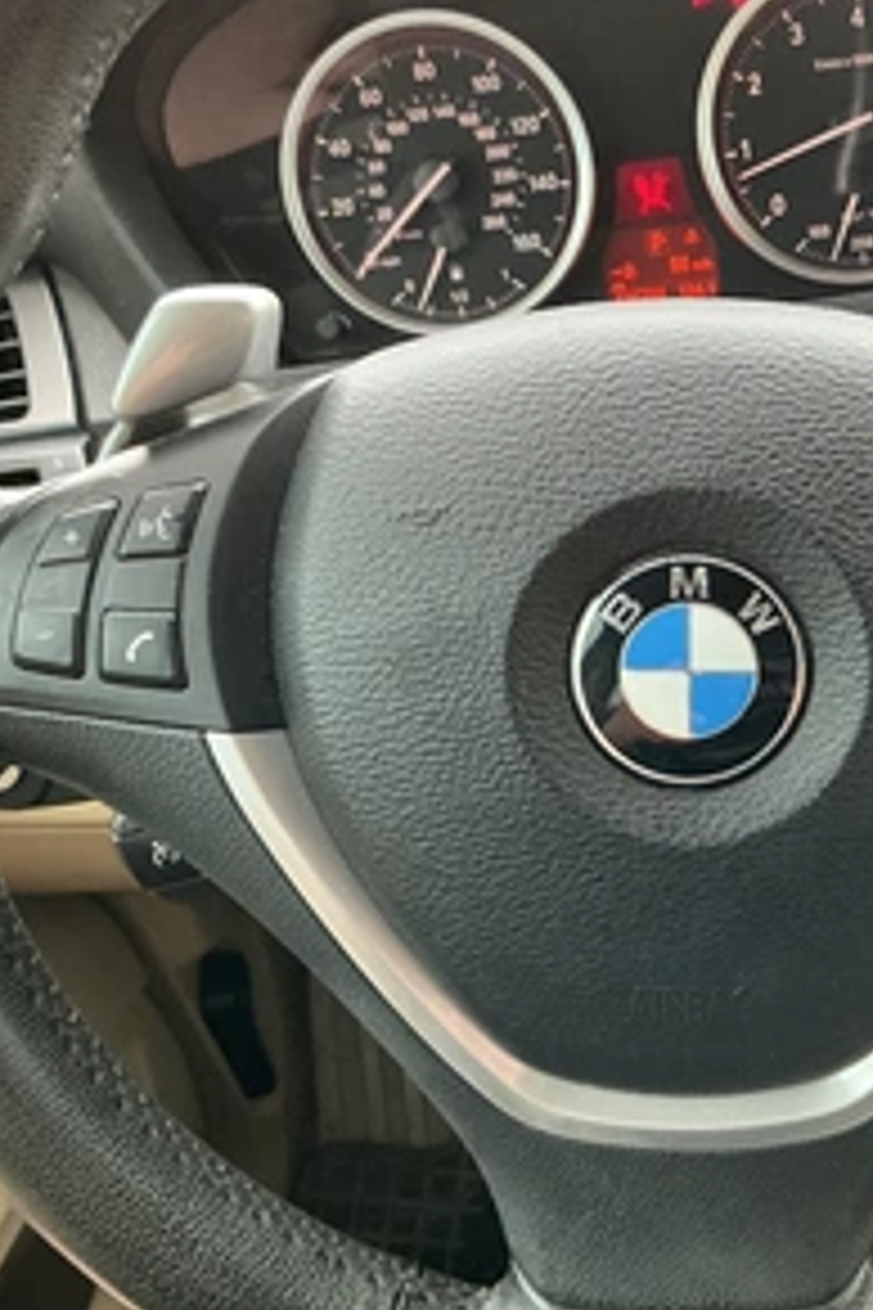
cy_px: 639
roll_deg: +9.2
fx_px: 1455
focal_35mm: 40
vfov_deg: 48.5
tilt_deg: -29.4
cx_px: 693
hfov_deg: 32.5
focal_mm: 3
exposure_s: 1/60
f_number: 1.8
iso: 200
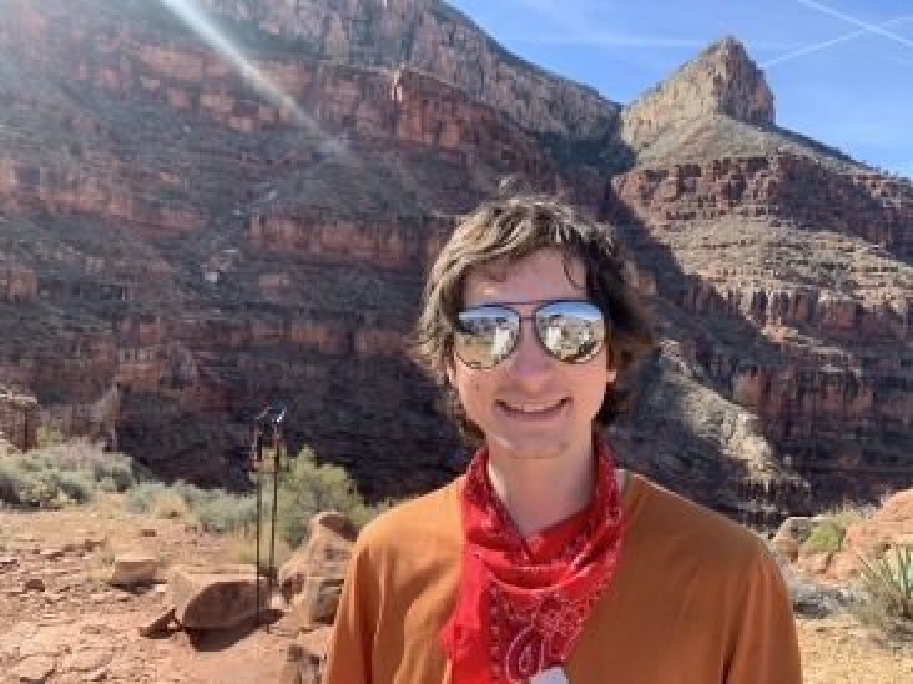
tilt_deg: +0.1
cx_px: 456
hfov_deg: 67.3
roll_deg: -2.8
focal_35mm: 26
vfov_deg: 53.0
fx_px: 685
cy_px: 342
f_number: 1.8
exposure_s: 1/573
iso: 25
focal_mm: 4.25
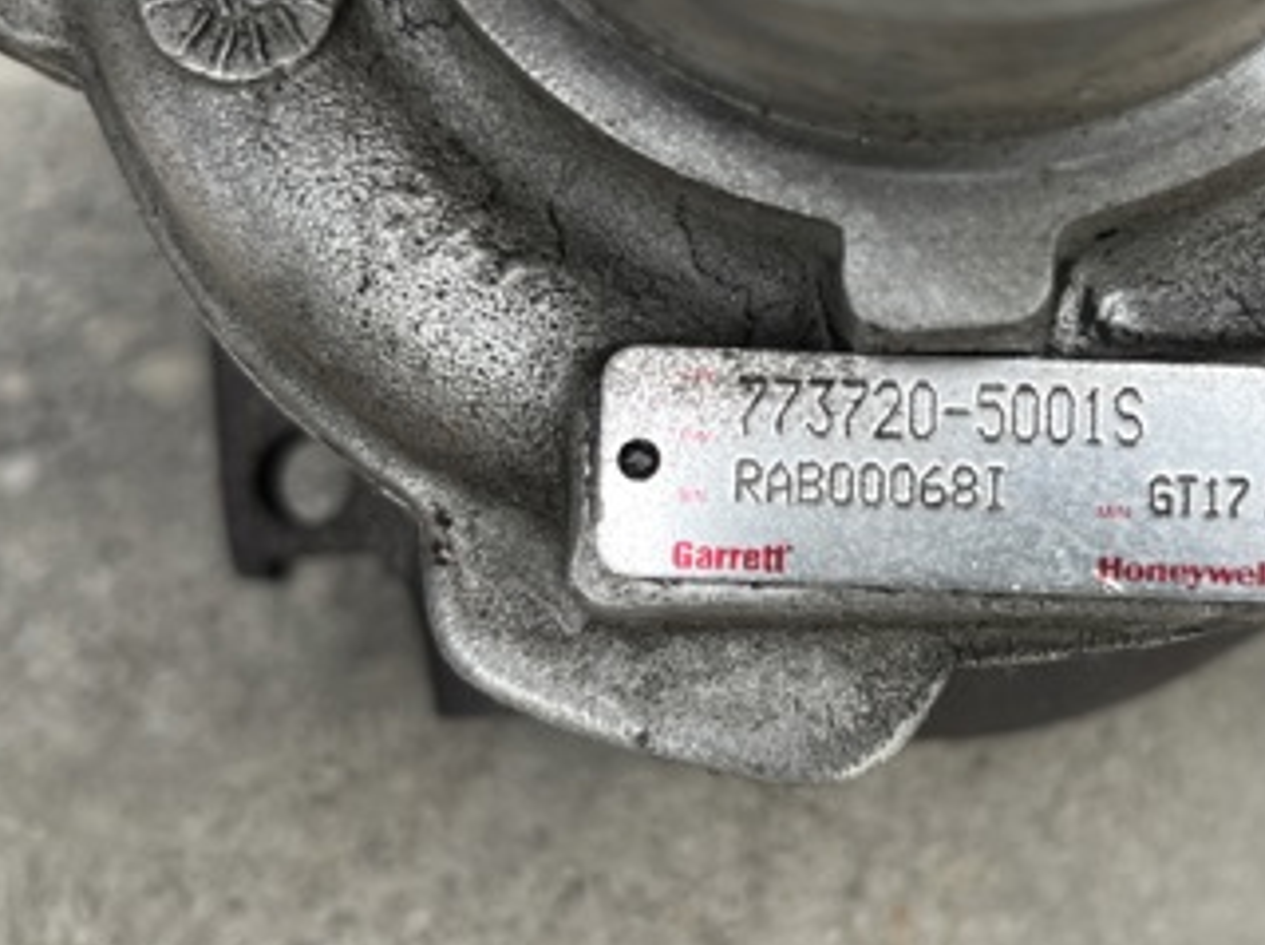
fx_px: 1897
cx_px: 842
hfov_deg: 36.5
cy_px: 397
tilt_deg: -50.2
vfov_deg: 27.9
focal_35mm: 52
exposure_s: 1/129
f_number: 1.6
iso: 32
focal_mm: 5.1
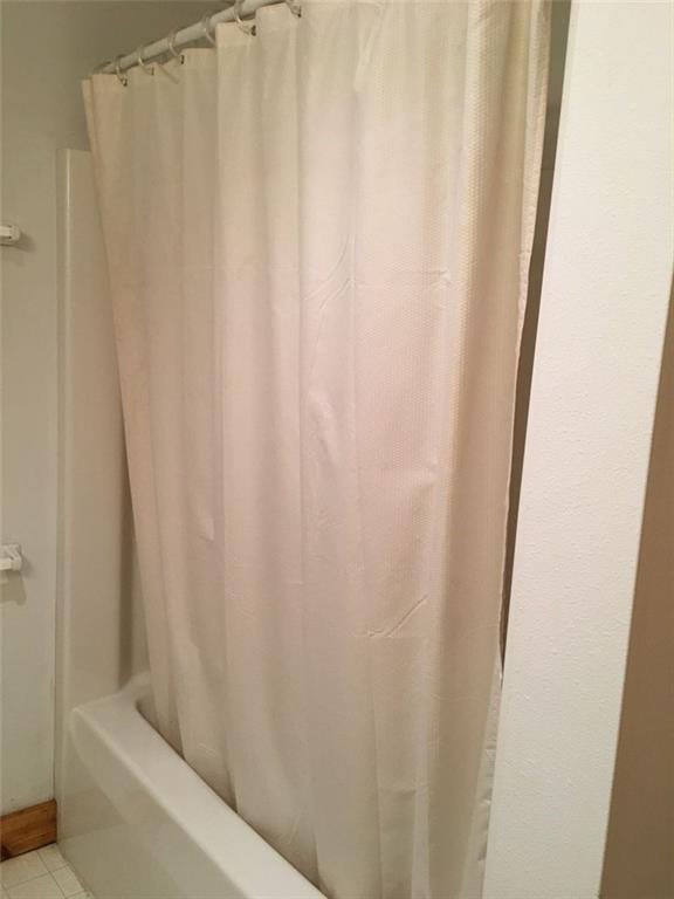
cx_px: 337
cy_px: 450
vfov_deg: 61.7
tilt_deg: -8.9
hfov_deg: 48.2
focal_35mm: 29
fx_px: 753
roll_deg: -3.3
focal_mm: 4.15
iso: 32
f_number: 2.2
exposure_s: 1/15
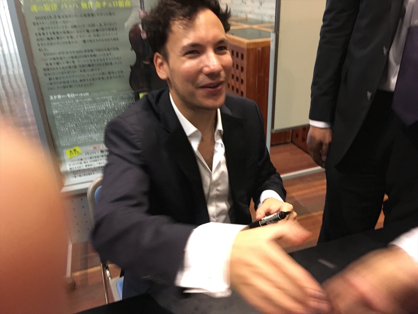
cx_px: 209
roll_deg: +2.7
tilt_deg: -23.2
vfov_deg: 48.2
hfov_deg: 61.7
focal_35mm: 29
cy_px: 157
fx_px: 350
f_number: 2.2
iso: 250
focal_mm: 4.15
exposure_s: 1/15
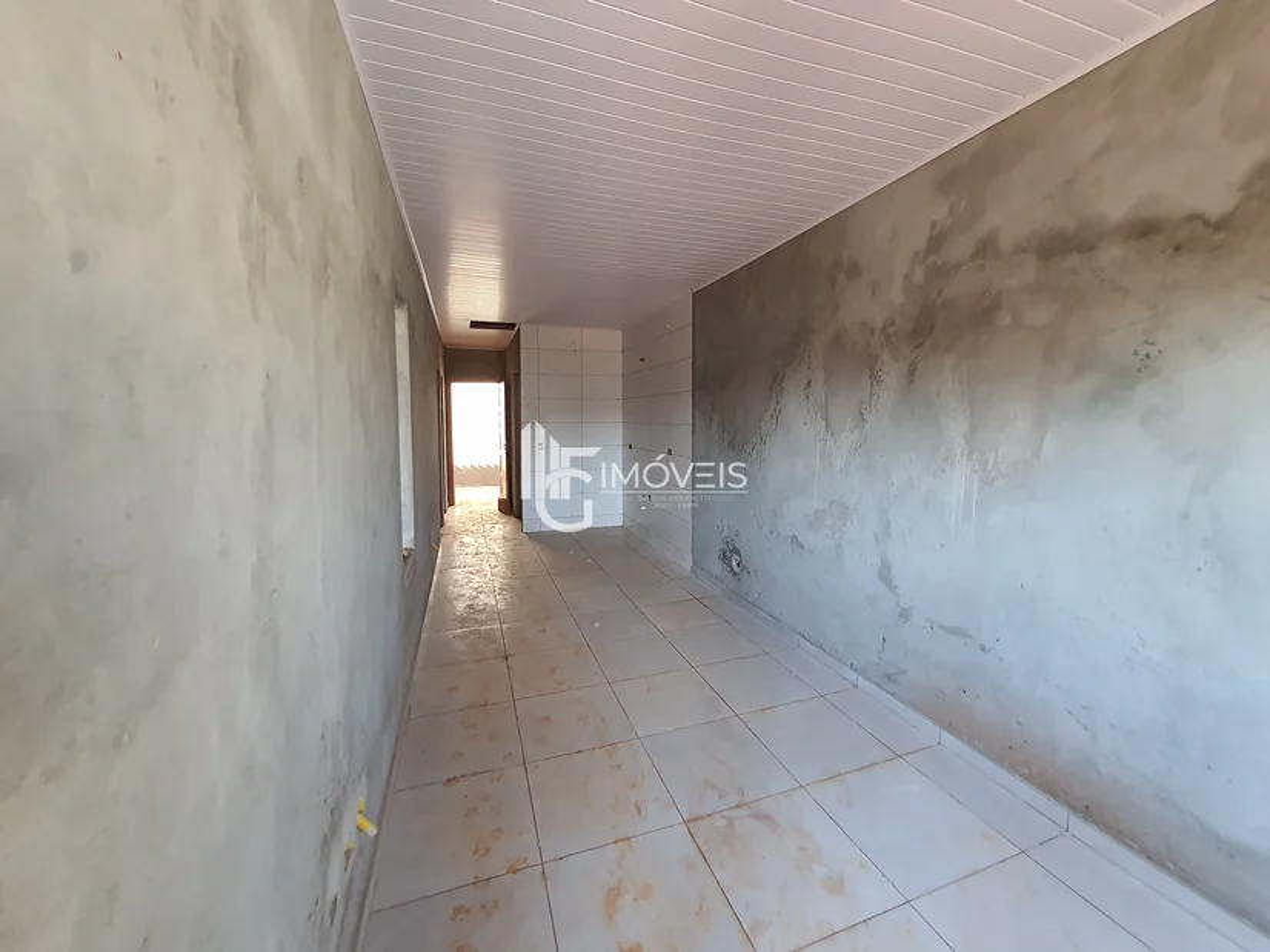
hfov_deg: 106.2
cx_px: 635
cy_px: 476
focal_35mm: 13
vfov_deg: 89.9
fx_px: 477
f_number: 2.2
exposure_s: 1/60
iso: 200
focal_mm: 1.74
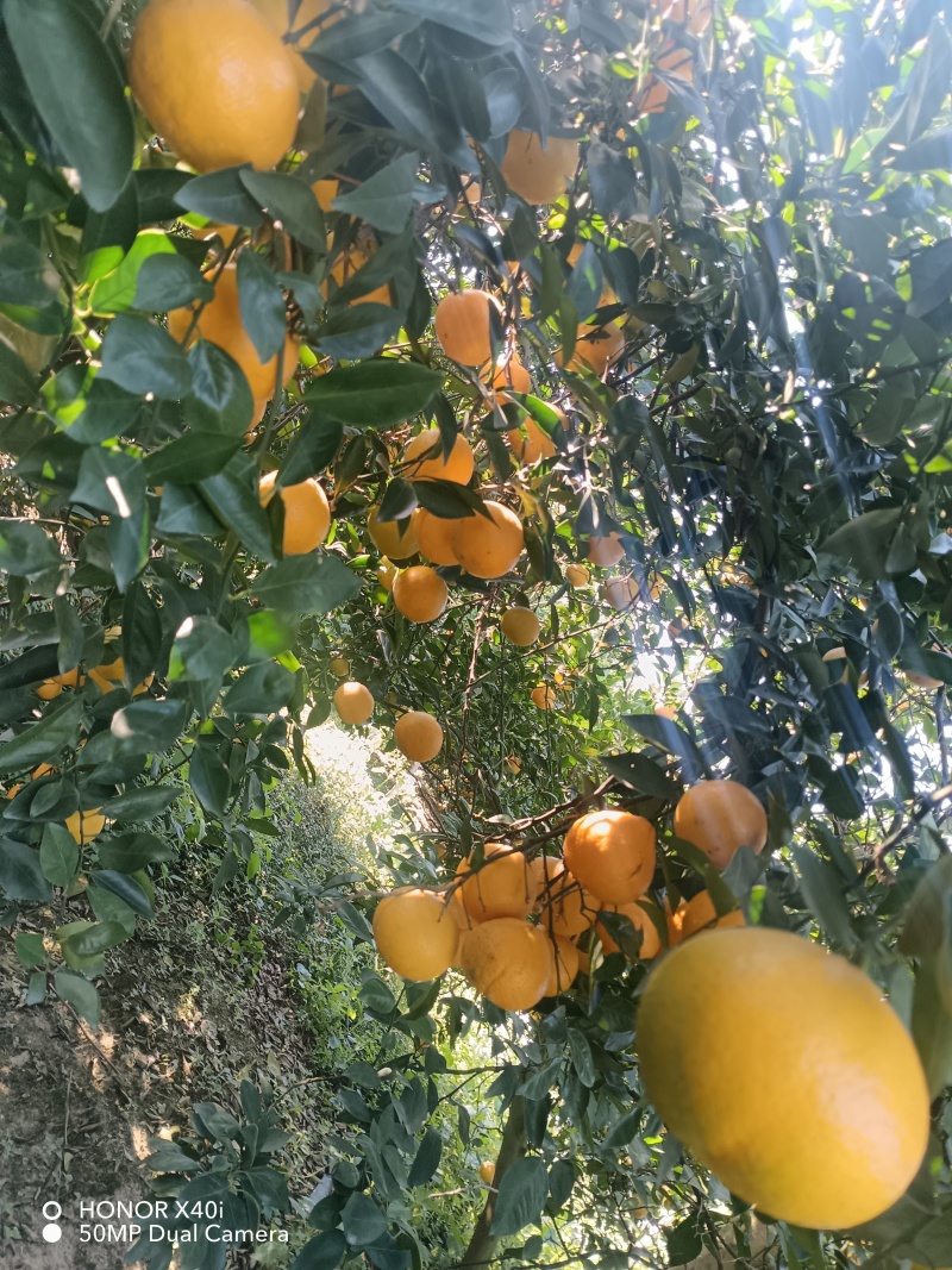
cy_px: 635
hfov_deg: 53.1
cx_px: 476
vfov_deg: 67.3
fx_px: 954
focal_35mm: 26
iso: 373
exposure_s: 1/50
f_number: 1.8
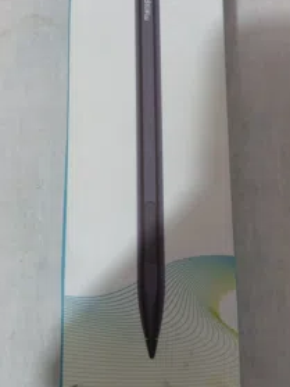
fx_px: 369
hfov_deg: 42.8
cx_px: 164
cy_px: 157
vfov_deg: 55.0
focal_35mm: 33
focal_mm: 4.11
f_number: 1.6
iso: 637
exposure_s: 1/50
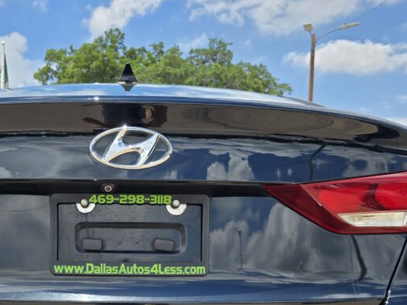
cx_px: 118
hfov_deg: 40.4
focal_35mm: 46
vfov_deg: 29.7
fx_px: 541
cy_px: 295
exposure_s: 1/616
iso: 12
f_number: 1.7
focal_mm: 6.3
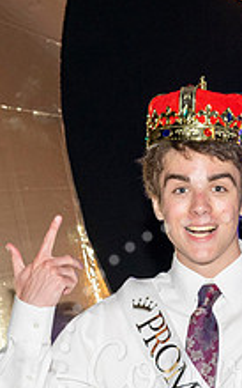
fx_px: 1360
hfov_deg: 10.1
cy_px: 377
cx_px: 223
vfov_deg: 15.9
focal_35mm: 129
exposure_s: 1/100
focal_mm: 41
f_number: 5.6
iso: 1000
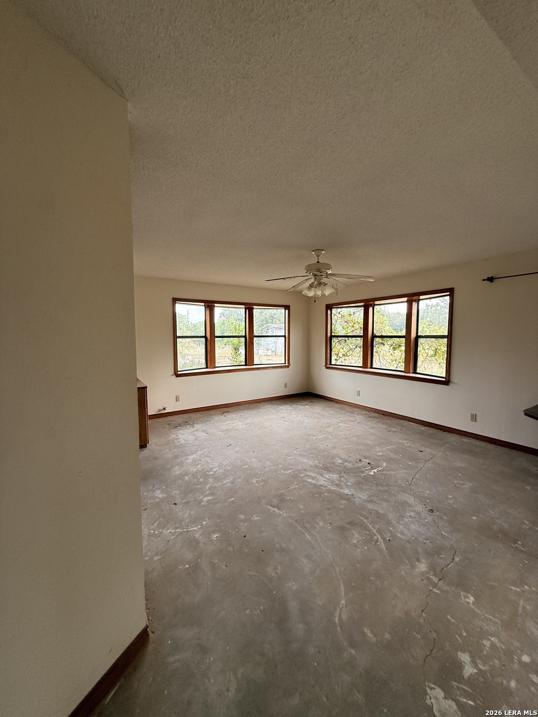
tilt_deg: -1.8
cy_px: 358
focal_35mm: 14
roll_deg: +0.3
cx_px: 269
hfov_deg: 85.7
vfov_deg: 102.1
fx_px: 290
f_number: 2.2
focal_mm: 2.22
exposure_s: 1/99
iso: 160
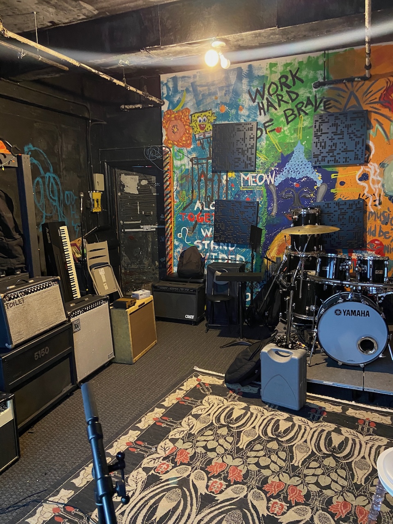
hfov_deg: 53.1
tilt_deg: -11.3
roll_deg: +0.8
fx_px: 394
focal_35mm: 26
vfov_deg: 67.3
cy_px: 262
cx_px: 196
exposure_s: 1/30
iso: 800
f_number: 1.8
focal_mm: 4.25
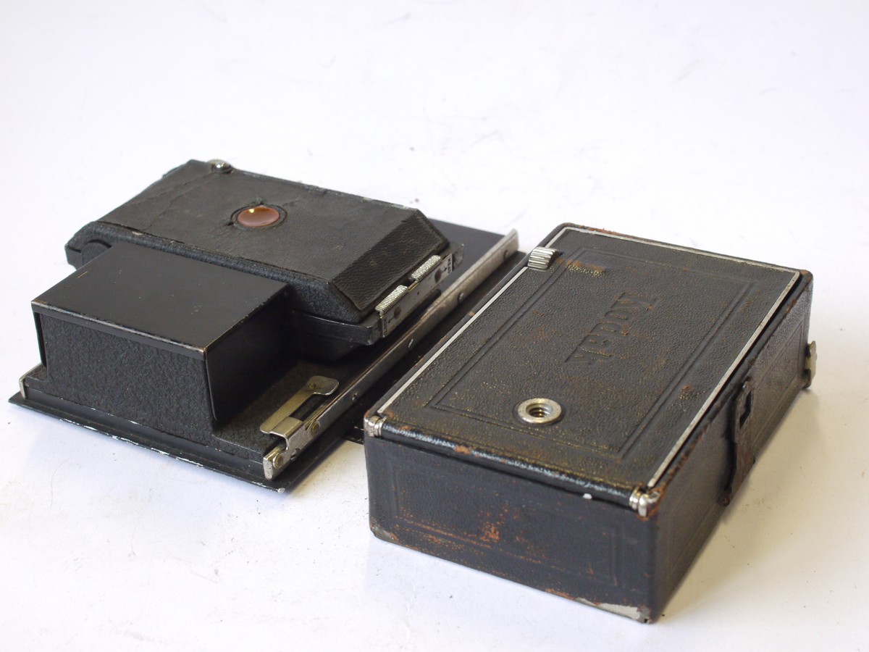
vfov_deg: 24.4
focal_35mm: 60
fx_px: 1506
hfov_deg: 32.2
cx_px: 434
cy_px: 326
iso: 800
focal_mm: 30
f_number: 7.1
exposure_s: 1/80
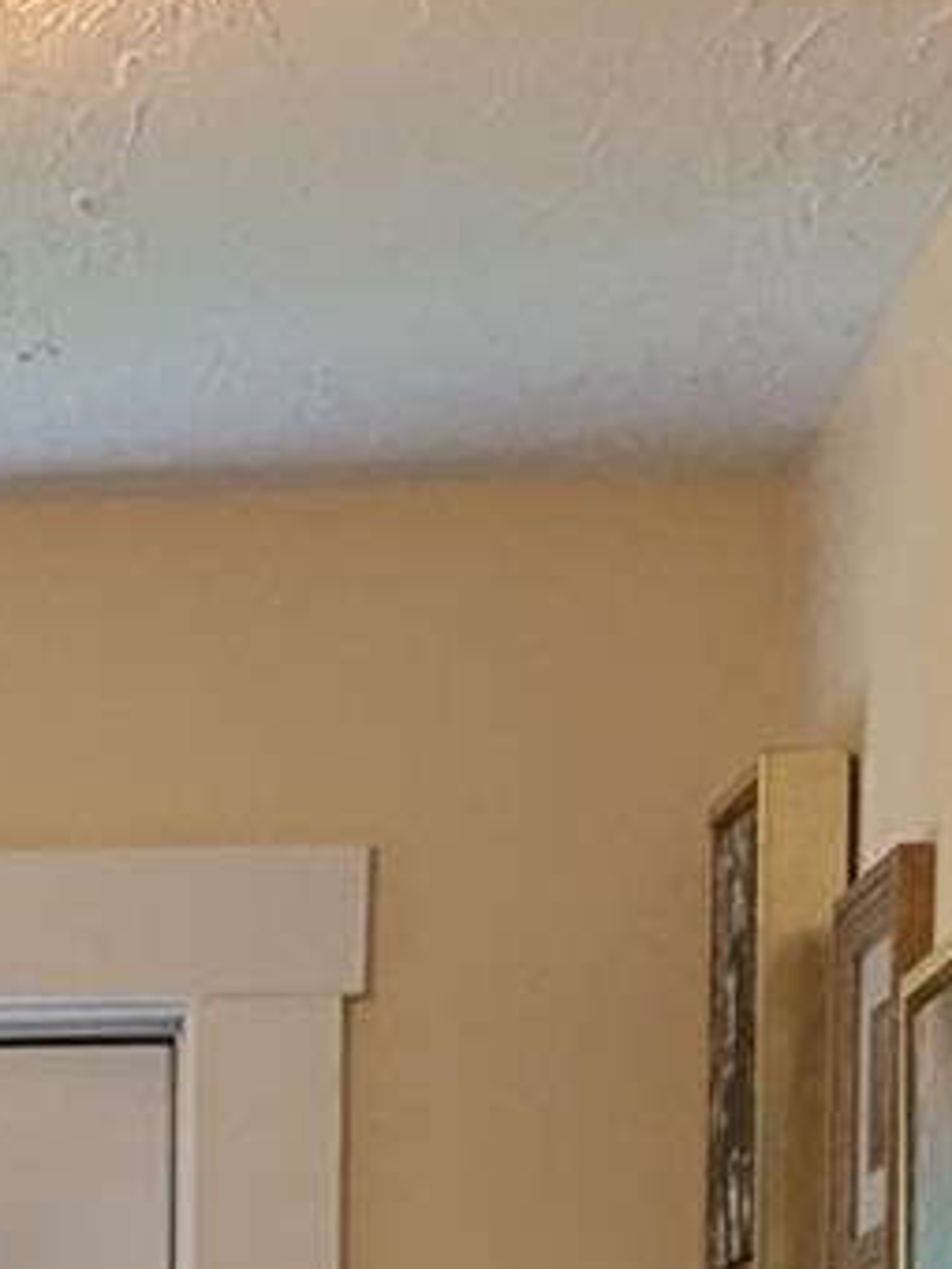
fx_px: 6710
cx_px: -556
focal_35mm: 183
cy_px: 2993
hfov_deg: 7.9
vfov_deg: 9.6
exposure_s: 1/40
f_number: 1.73
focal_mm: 4.38
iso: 82
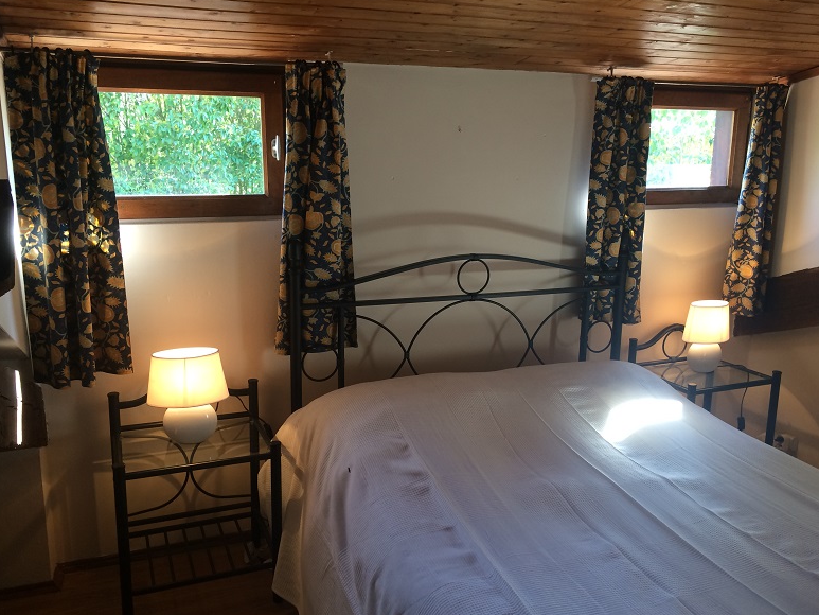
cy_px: 315
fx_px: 710
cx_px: 402
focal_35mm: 30
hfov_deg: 60.0
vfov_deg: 46.8
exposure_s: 1/33
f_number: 2.2
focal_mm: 4.15
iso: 40
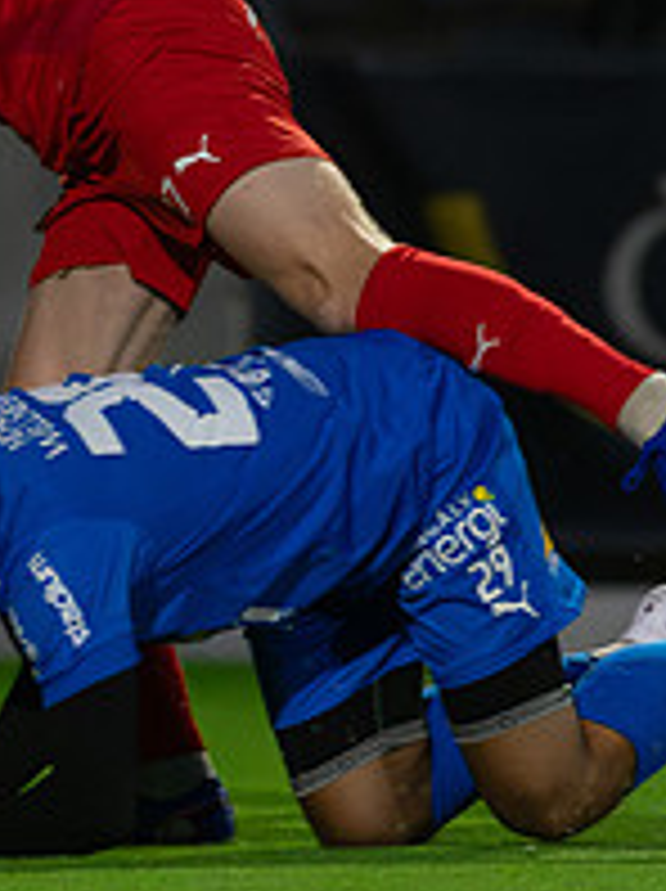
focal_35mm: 1388
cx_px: -4
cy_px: 322
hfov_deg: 1.1
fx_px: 35683
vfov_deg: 1.4
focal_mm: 300
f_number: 3.5
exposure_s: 1/800
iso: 8000
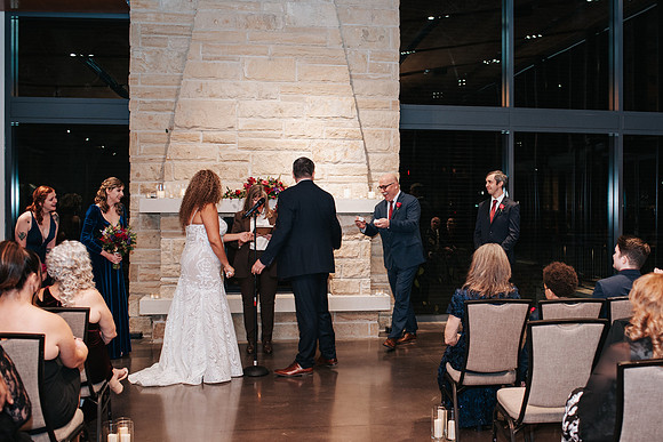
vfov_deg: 30.2
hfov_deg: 43.8
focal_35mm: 44
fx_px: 819
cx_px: 403
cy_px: 221
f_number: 2.8
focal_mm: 35
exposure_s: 1/200
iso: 1000
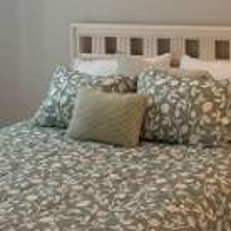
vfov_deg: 21.3
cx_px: 161
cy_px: 30
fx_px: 604
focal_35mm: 80
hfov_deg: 21.5
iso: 125
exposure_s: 1/120
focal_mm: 5.96
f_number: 1.6
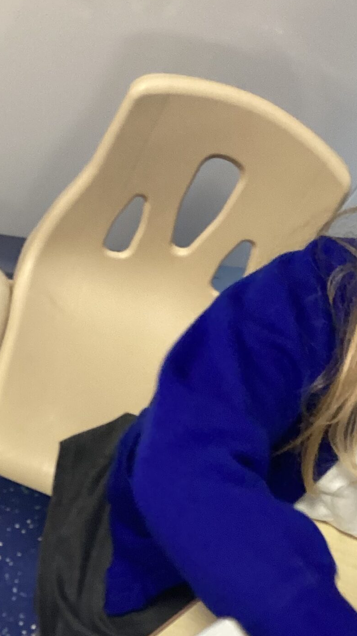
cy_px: 504
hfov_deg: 19.1
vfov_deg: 32.9
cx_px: 303
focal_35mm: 62
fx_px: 1044
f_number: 2.4
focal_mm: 3.3
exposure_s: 1/50
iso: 200
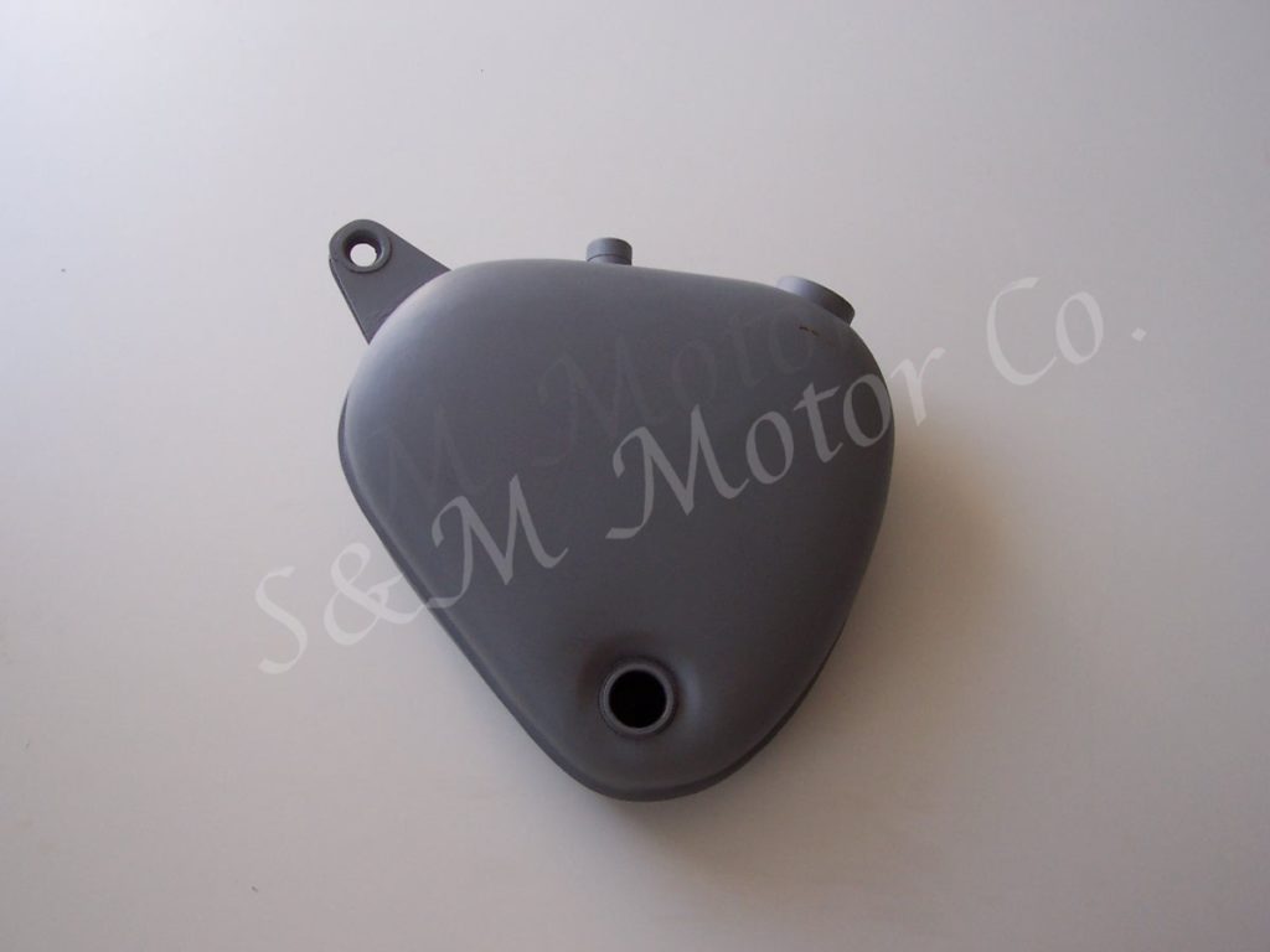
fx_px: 1357
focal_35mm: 37
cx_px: 635
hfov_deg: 50.1
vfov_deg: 38.7
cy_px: 476
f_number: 2.8
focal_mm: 5.6
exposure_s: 1/180
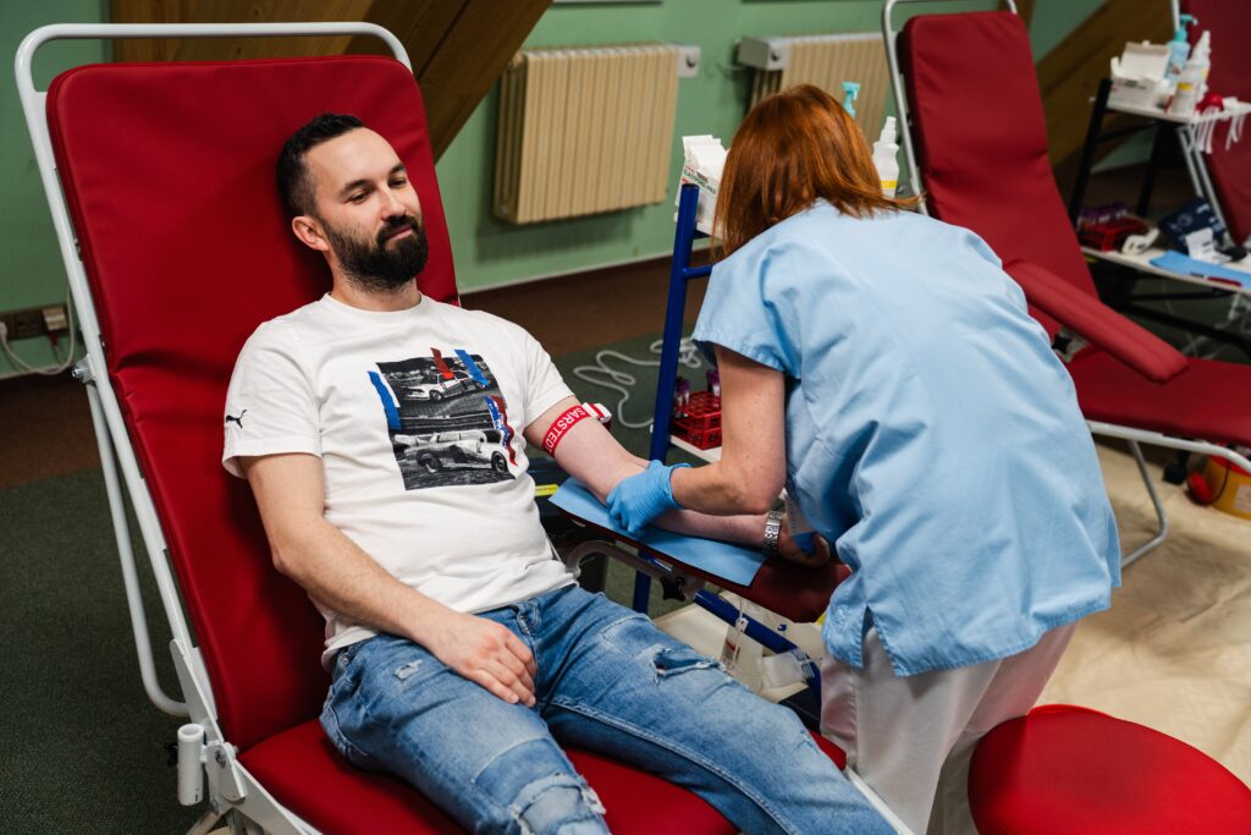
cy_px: 418
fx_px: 1390
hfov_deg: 48.5
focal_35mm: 40
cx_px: 626
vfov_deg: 33.4
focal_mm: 40
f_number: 2.8
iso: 640
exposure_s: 1/125
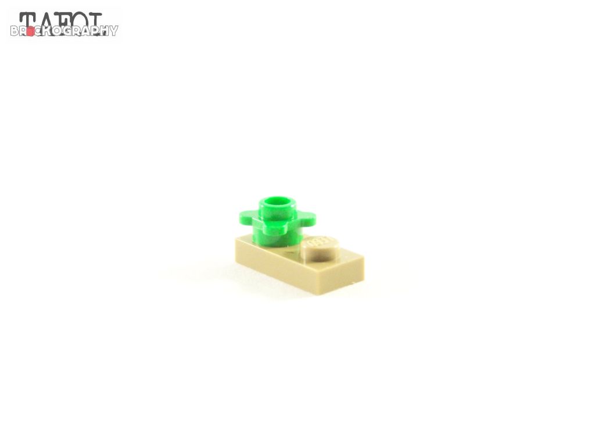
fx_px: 1616
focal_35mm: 94
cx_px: 298
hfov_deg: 20.9
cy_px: 224
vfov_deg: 15.7
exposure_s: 1/45
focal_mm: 15.6
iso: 400
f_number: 3.2
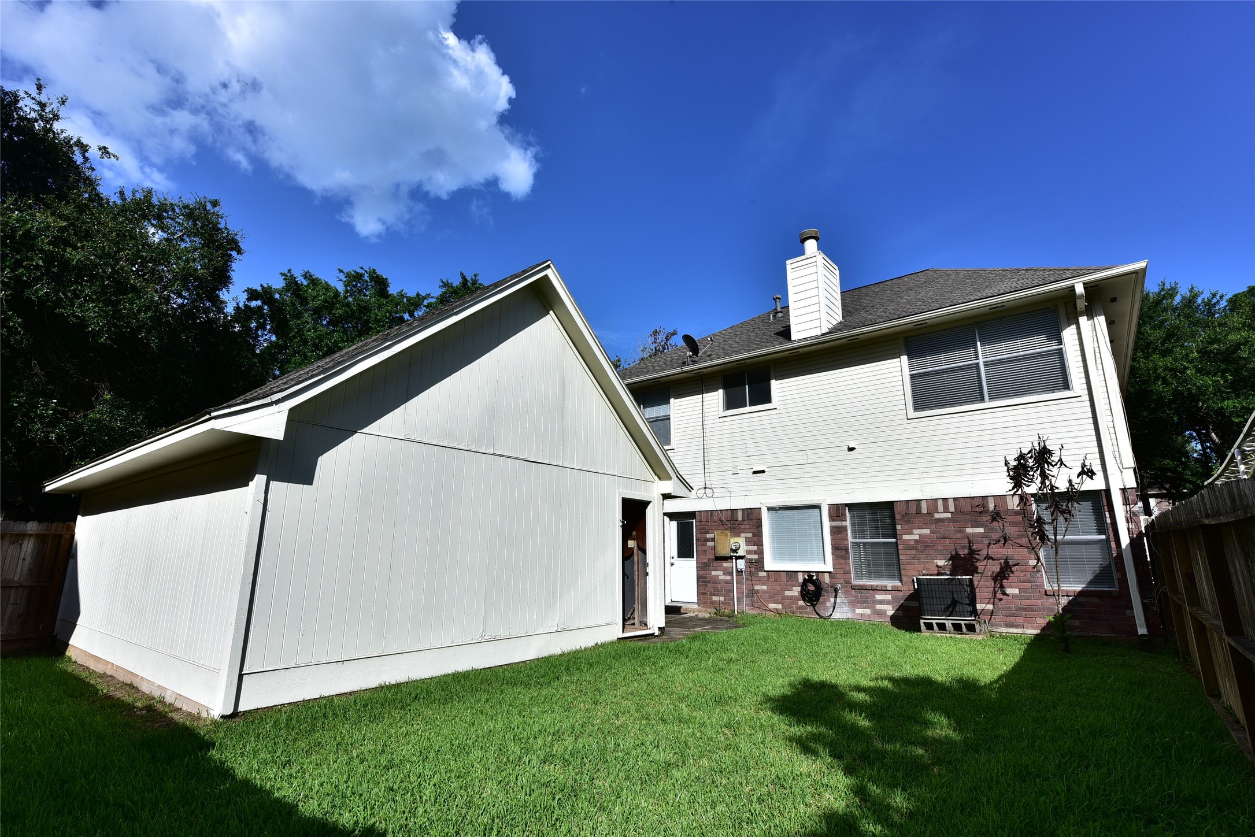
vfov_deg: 70.5
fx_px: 593
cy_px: 418
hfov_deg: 93.3
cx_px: 628
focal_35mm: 17
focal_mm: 17
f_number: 14
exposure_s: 1/100
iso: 100
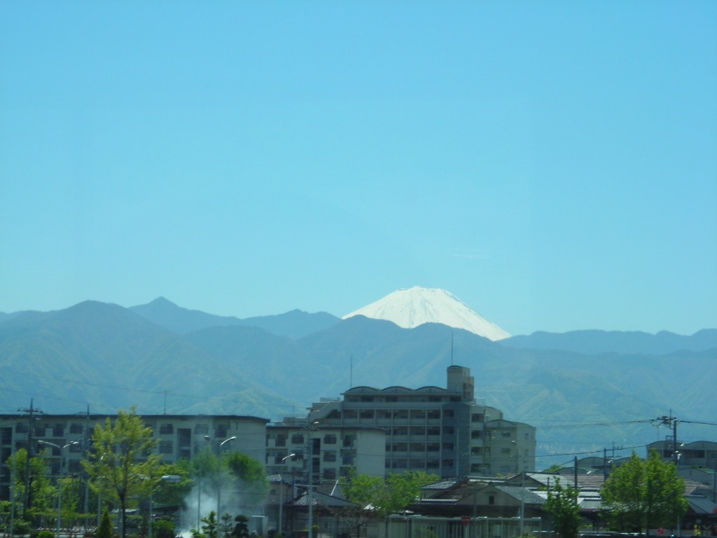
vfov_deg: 12.8
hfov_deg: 17.0
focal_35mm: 116
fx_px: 2403
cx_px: 358
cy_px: 269
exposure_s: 1/283
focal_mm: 19.2
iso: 50
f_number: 5.3
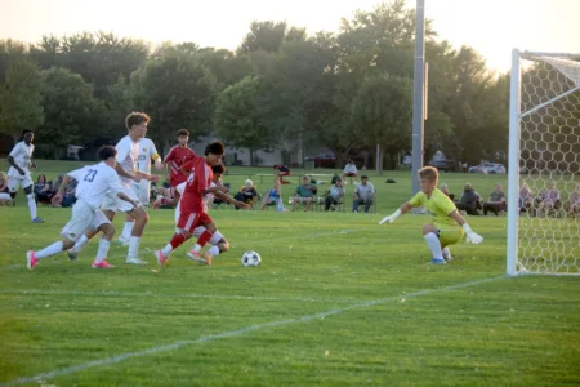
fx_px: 2537
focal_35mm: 158
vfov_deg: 8.7
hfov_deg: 13.0
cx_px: 290
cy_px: 194
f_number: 4.8
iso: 1100
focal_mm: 105
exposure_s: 1/500
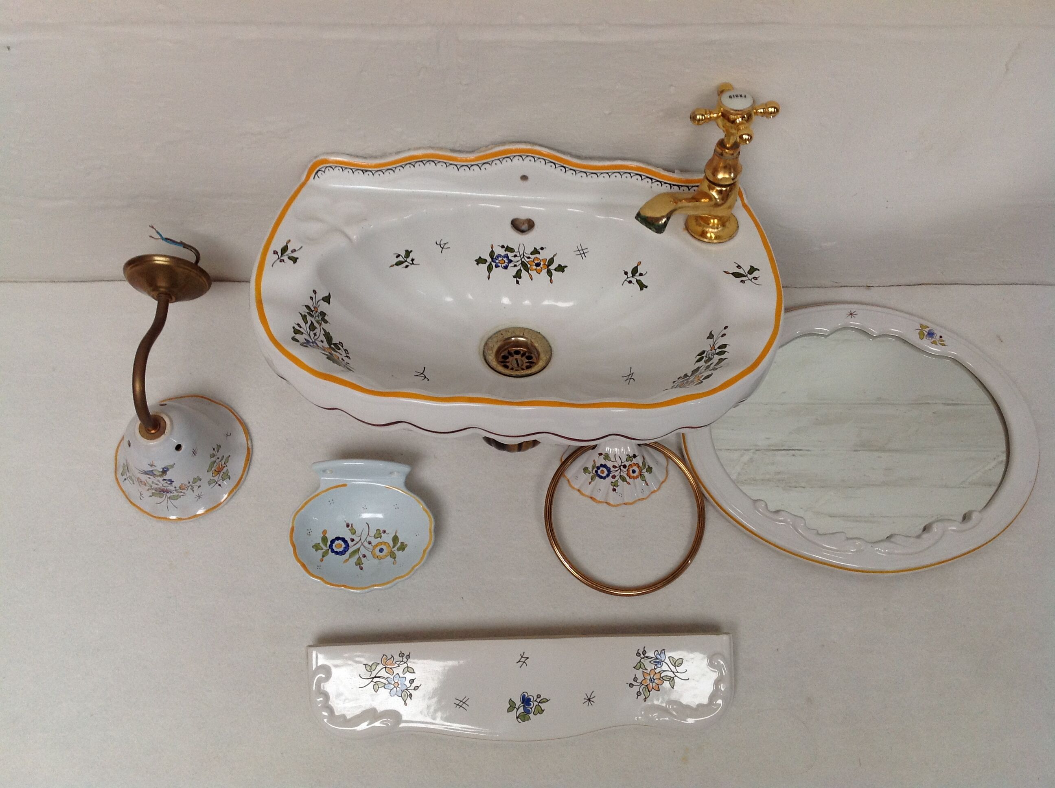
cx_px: 528
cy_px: 394
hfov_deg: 52.7
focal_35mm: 35
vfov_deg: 40.6
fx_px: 1065
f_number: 2.4
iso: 100
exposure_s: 1/15
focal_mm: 4.28
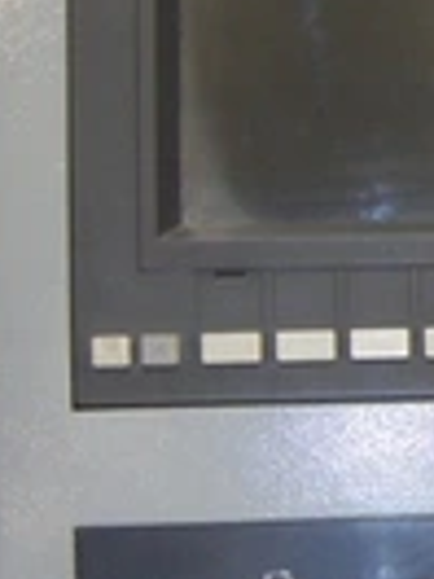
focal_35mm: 118
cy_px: 292
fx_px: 1973
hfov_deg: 12.1
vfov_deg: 16.7
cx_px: 620
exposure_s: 1/22.8
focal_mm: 8
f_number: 2.8
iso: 100
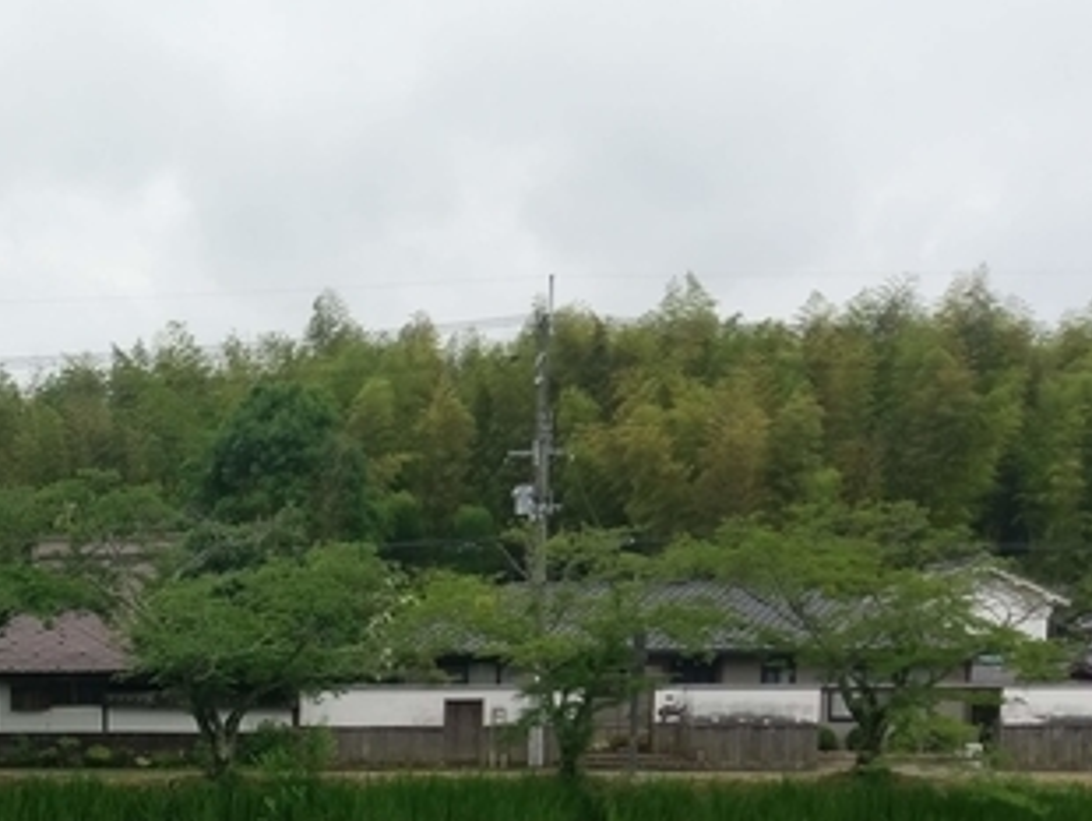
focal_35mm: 67
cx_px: -63
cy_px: 884
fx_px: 2115
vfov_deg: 21.0
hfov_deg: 26.9
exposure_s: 1/1627
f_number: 1.8
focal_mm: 4.58
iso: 100
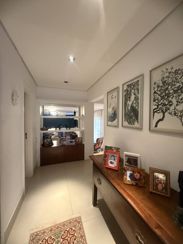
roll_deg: -1.2
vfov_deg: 102.1
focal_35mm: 14
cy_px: 122
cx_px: 92
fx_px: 99
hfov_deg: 85.7
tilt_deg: -1.0
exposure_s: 1/40
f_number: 2.2
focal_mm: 2.22
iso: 1000
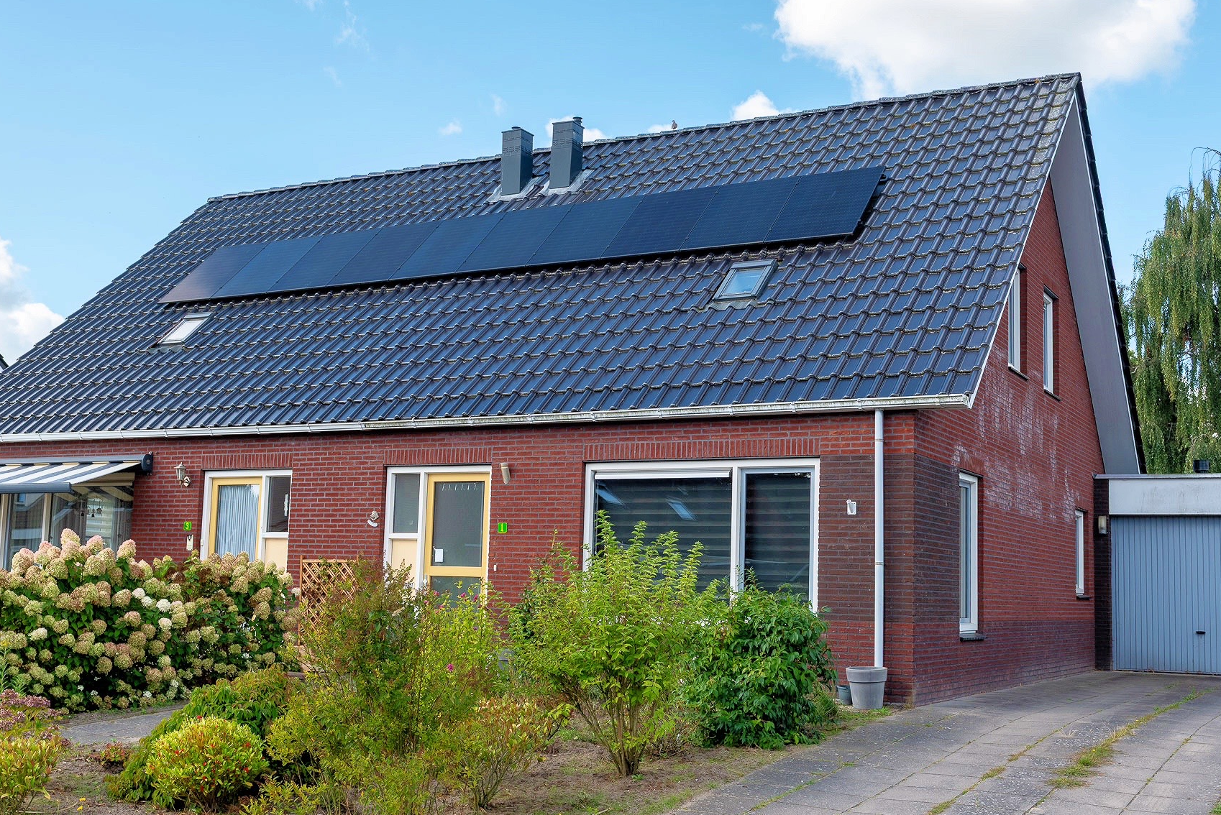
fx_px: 1391
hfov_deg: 47.4
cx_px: 618
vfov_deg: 32.7
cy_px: 425
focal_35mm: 41
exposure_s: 1/250
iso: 280
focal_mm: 34
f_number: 8
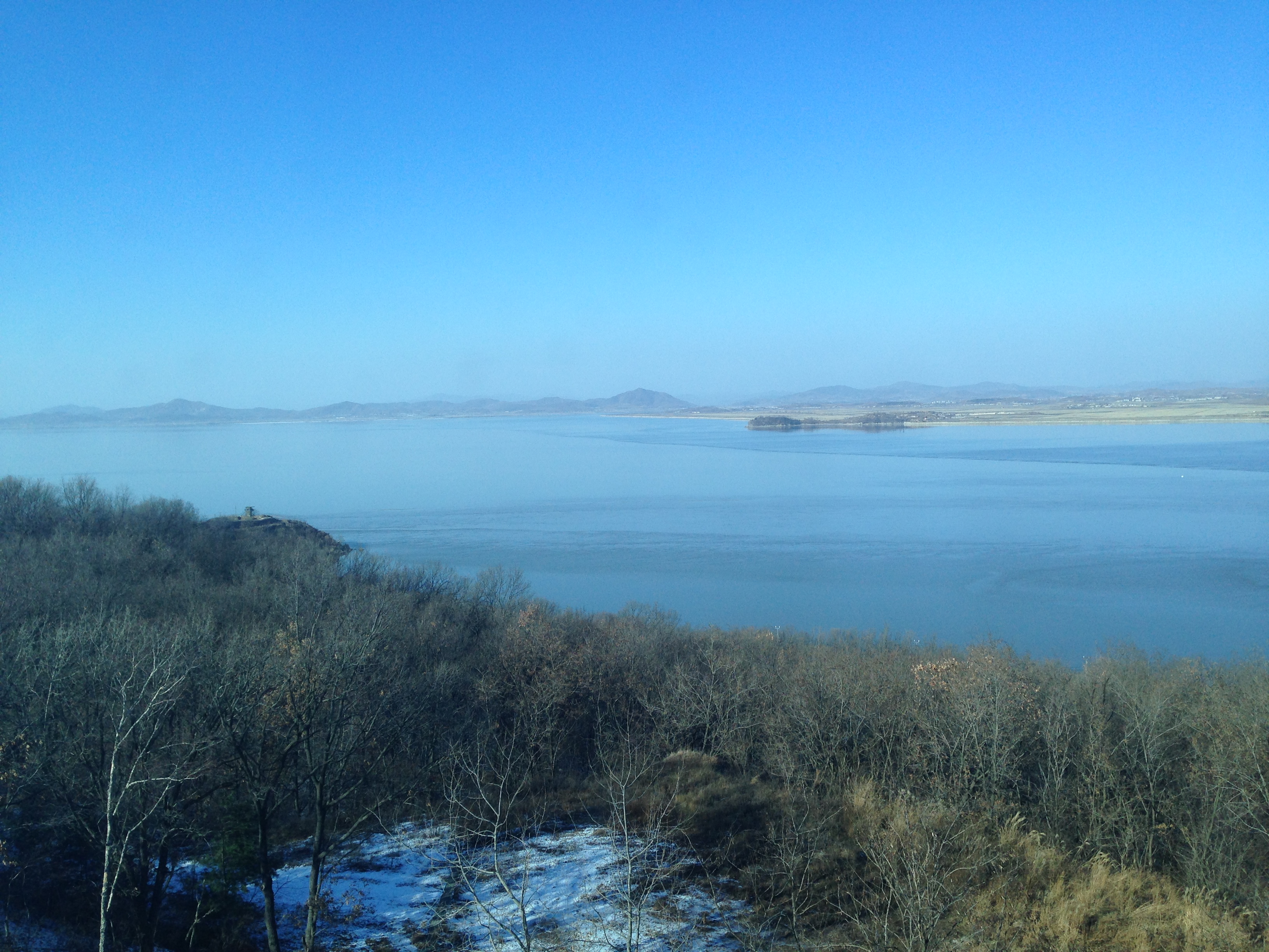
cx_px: 634
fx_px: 1210
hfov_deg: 55.4
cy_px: 476
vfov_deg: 42.9
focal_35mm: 33
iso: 50
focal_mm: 4.12
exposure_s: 1/786
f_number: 2.4
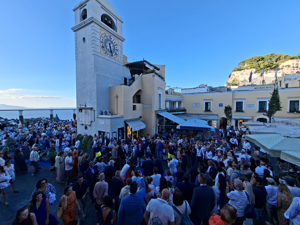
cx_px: 150
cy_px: 112
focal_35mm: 13
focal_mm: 1.74
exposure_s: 1/562
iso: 40
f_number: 2.2
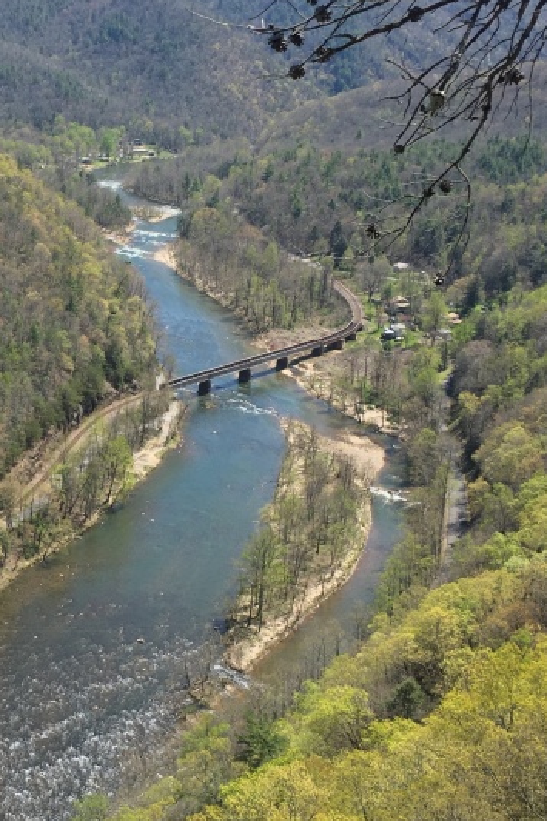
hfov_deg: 22.9
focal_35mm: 58
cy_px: 410
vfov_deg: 34.5
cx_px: 72
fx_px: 1323
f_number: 2.2
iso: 25
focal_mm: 4.15
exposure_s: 1/587
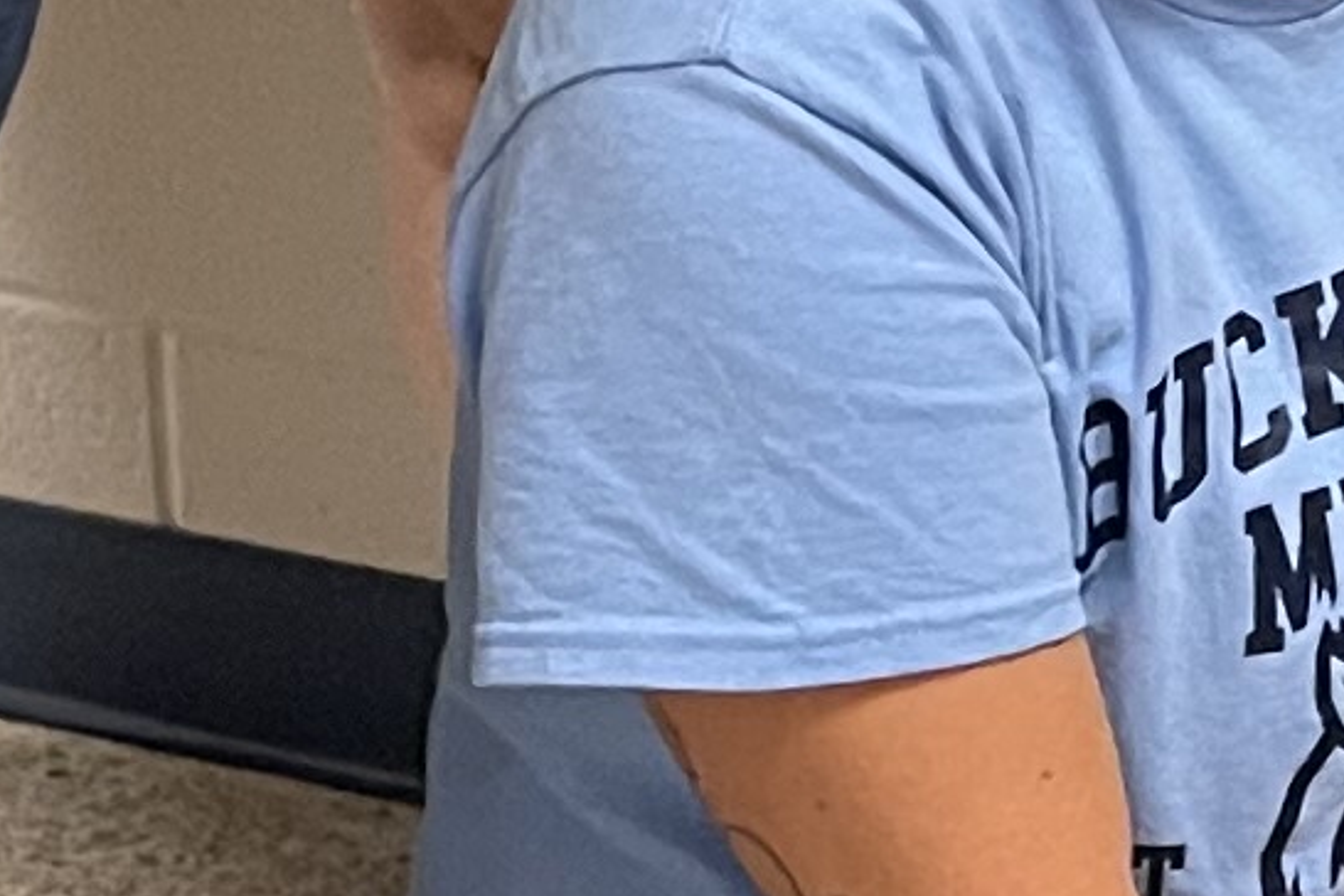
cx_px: 1863
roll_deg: +0.4
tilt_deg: -16.4
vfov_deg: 7.0
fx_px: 7167
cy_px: -517
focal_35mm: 192
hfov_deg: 10.4
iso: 500
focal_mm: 5.1
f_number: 1.6
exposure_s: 1/60
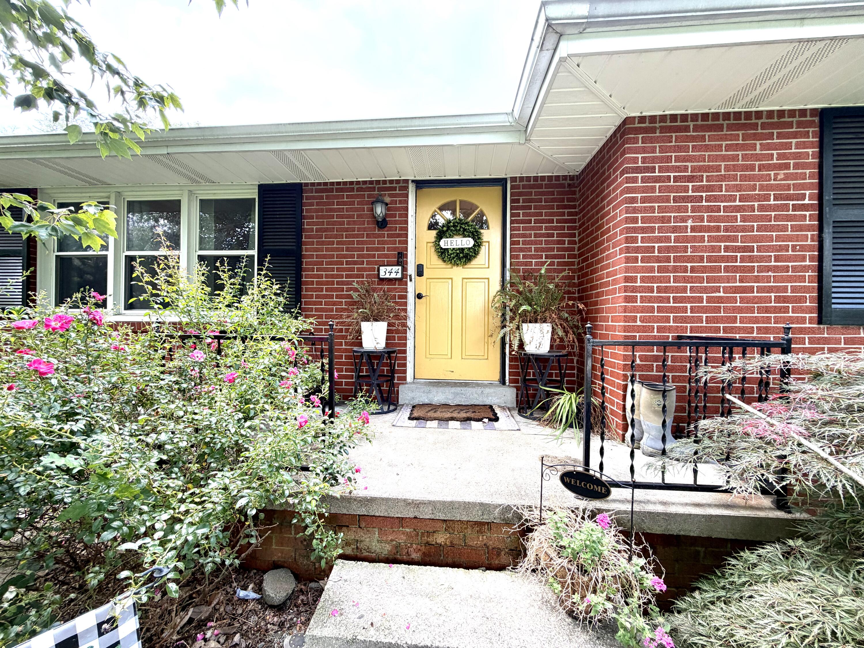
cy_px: 324
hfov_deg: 102.1
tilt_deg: -0.7
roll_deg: -0.1
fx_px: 349
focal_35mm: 14
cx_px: 432
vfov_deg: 85.7
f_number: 2.2
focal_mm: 2.22
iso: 50
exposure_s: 1/121
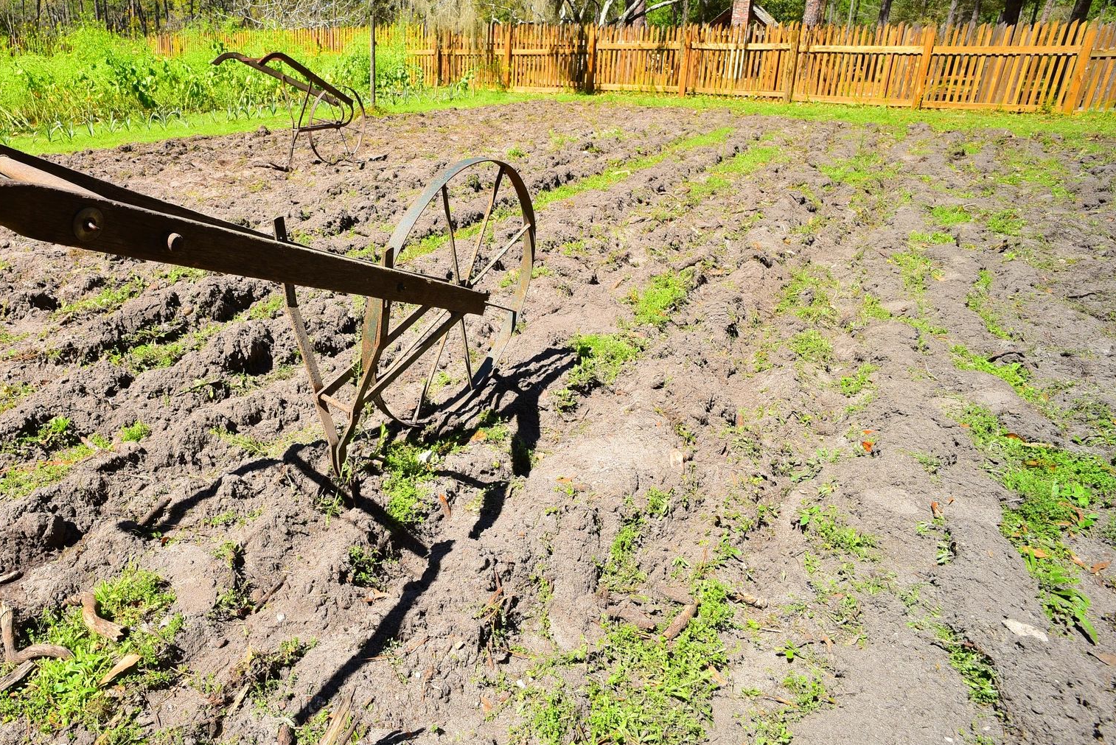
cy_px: 283
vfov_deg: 58.9
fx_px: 651
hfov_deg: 77.8
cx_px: 347
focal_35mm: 21
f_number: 16
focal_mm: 15
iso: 160
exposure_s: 1/125
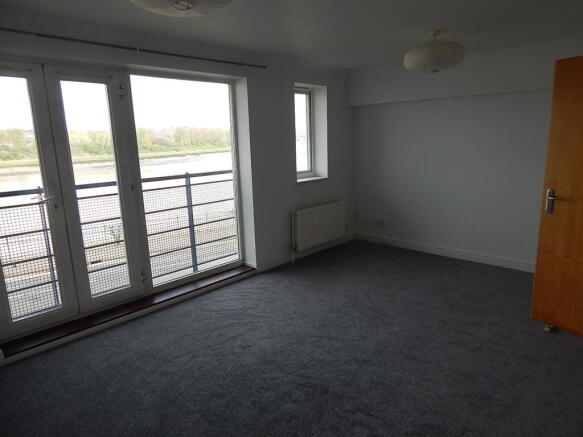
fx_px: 387
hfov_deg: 73.9
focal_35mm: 23
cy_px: 218
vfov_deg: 58.9
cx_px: 292
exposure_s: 1/200
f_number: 3
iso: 125
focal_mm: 4
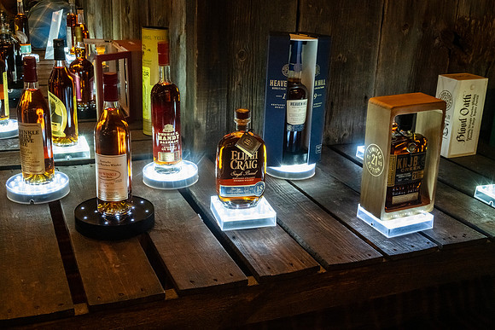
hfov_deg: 46.4
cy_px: 165
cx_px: 248
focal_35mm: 42
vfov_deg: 31.9
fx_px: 578
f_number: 11
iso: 6400
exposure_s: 1/40
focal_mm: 42
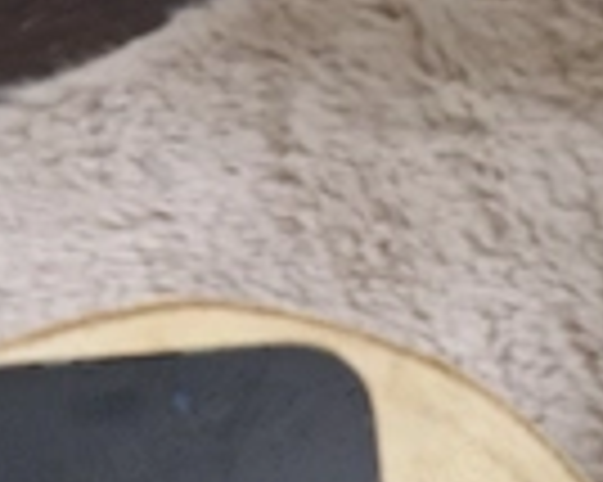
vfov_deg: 18.0
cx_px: 198
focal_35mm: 67
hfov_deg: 28.1
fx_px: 1195
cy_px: 878
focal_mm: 5.4
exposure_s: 1/100
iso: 80
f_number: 1.8
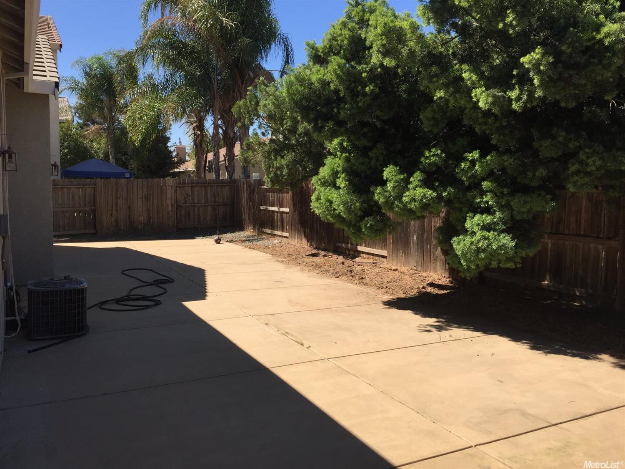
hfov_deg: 61.7
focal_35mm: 29
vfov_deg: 48.2
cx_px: 312
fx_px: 523
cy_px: 234
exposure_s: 1/2198
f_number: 2.2
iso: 32
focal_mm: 4.15
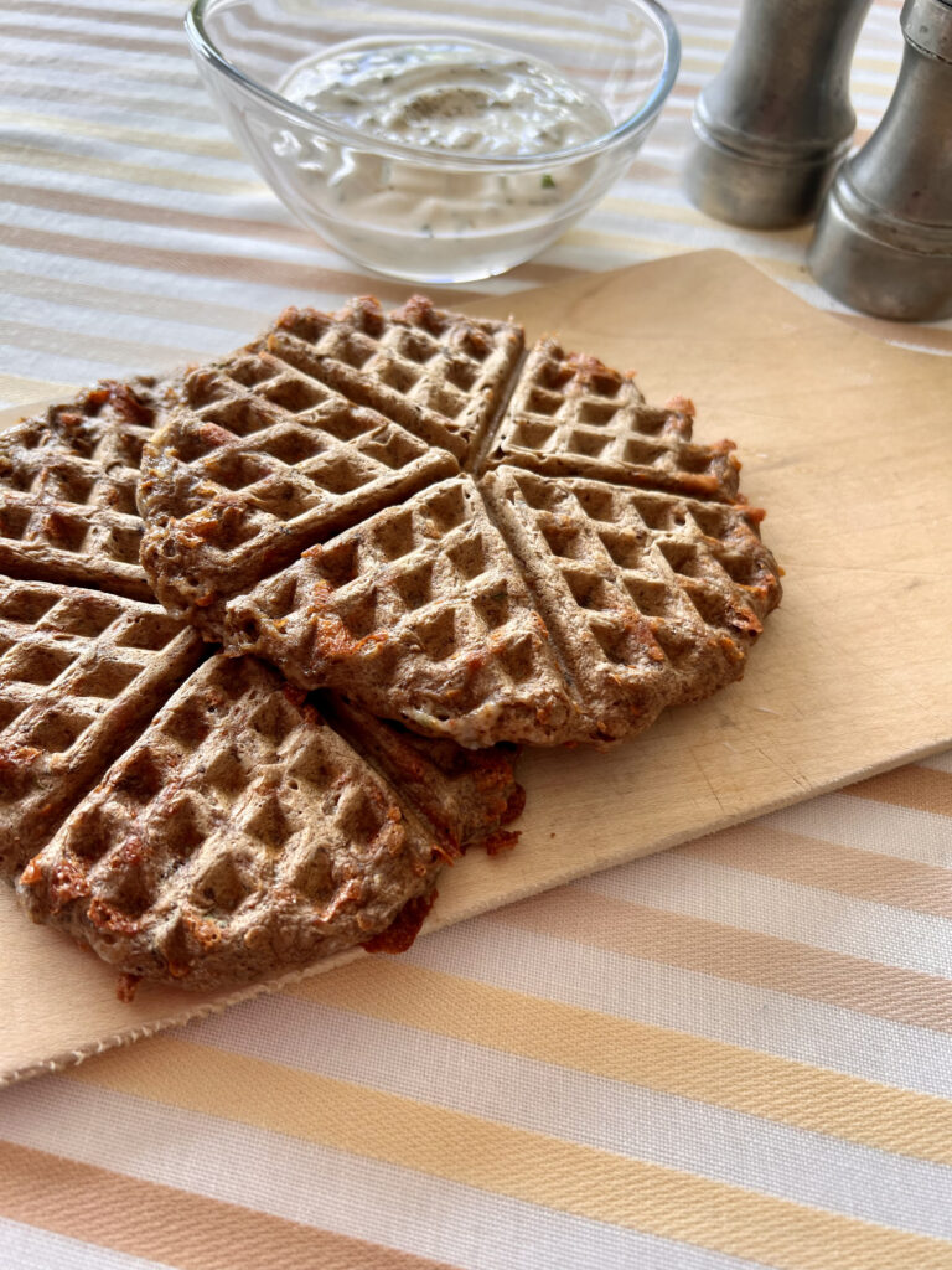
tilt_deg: -52.3
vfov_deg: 67.3
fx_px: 953
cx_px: 476
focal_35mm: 26
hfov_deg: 53.1
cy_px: 635
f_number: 1.5
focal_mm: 5.7
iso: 32
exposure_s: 1/121
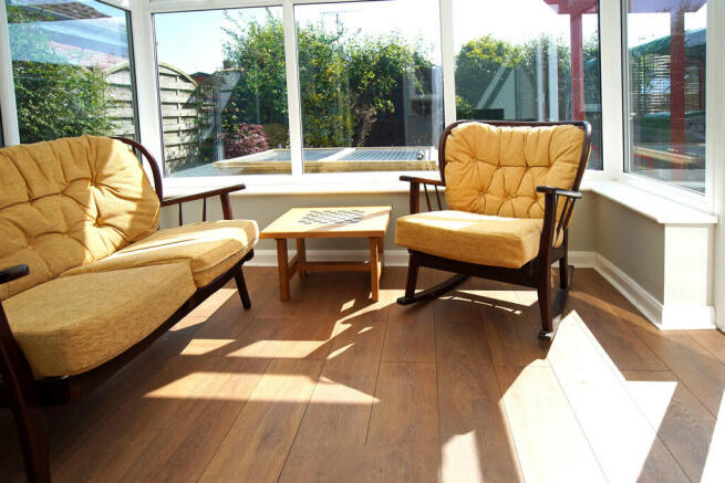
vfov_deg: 73.8
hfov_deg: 96.7
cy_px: 242
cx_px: 362
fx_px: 322
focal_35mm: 16
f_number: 7.1
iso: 100
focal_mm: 16
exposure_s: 1/200
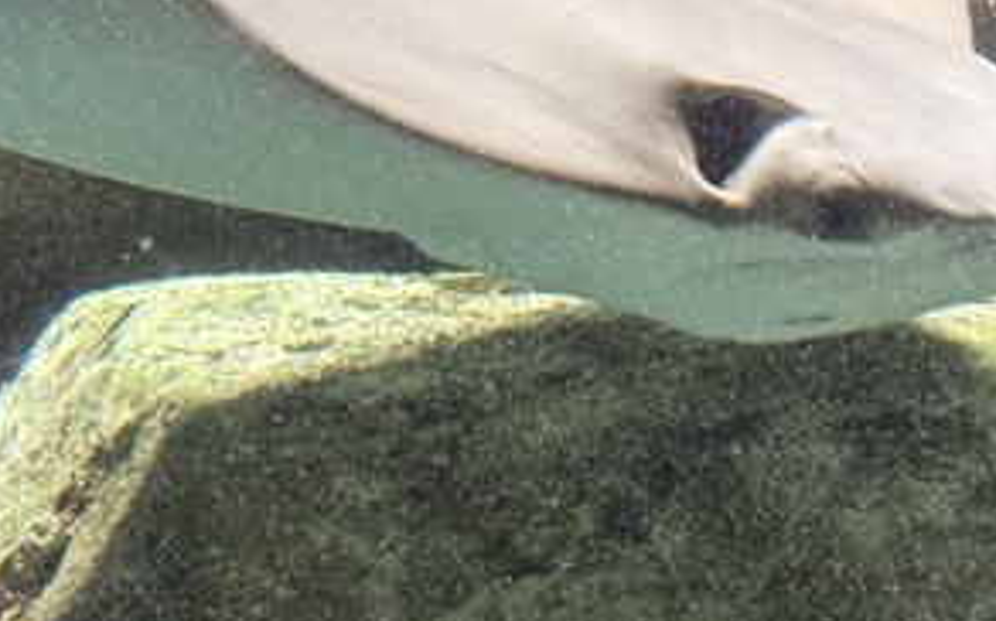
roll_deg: -4.7
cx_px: 737
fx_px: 4258
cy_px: 49
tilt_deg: +14.5
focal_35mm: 157
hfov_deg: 13.3
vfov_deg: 8.3
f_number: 1.78
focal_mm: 6.76
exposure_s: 1/60
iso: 200
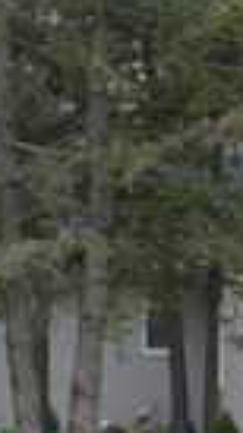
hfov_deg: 1.4
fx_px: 9892
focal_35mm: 863
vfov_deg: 2.5
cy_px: 525
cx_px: 871
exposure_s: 1/800
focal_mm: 195
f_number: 6.3
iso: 1000
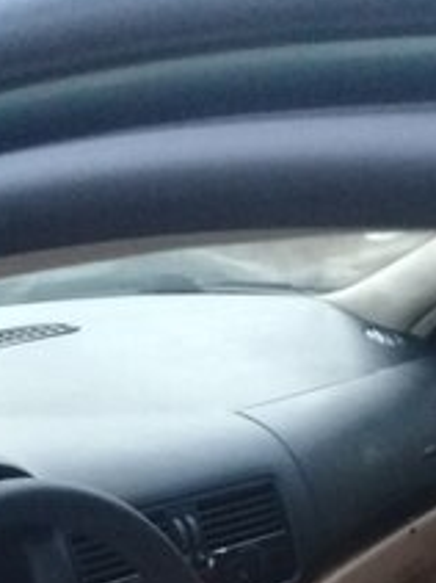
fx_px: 1227
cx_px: 210
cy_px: 666
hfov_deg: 20.1
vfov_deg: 24.6
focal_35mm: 73
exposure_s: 1/17
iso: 400
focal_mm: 3.3
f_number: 2.2
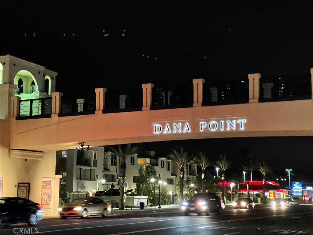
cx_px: 156
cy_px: 118
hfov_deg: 30.3
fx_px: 579
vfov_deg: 22.9
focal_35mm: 64
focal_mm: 7.5
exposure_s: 1/30
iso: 1250
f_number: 2.2
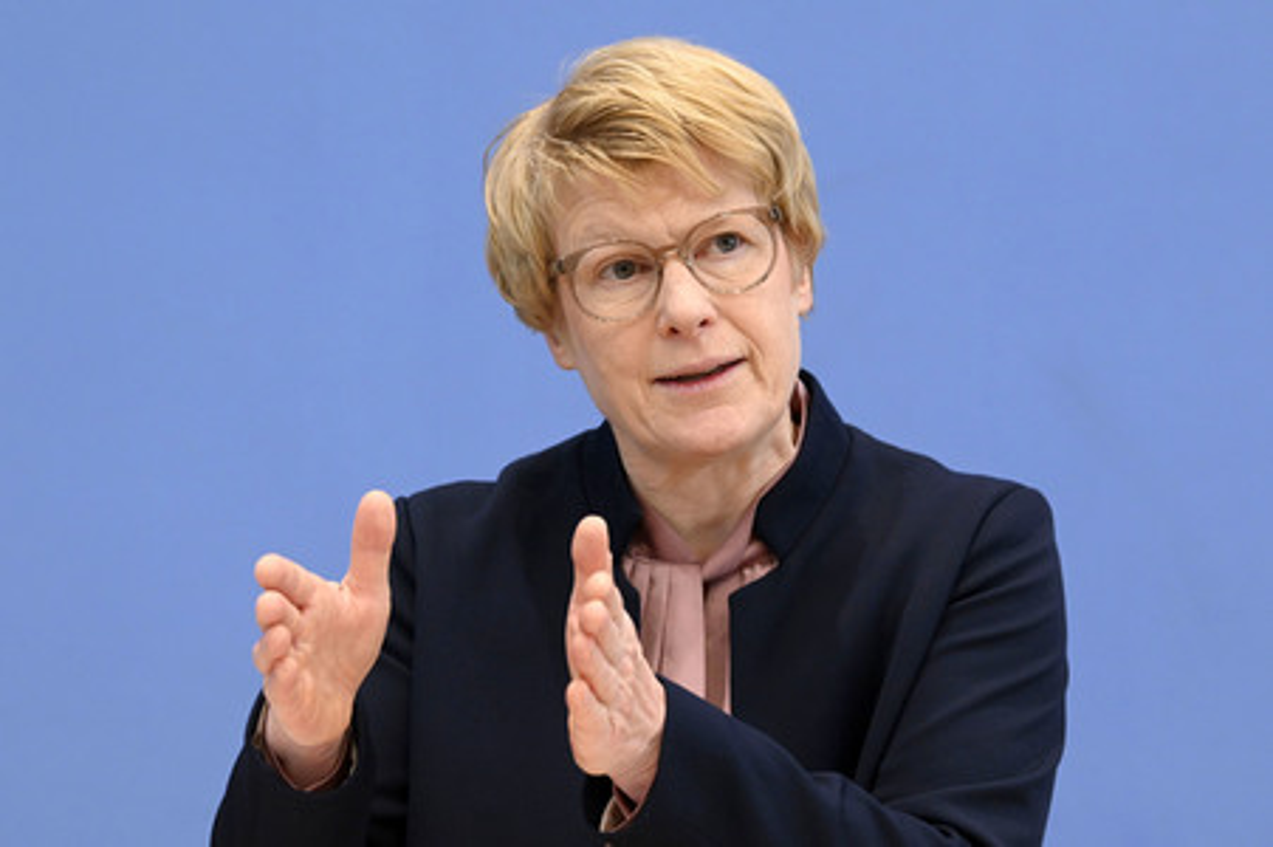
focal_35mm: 105
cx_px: 636
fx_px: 3710
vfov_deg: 13.0
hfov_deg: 19.5
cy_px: 424
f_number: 5.6
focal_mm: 105
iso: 4000
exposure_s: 1/640
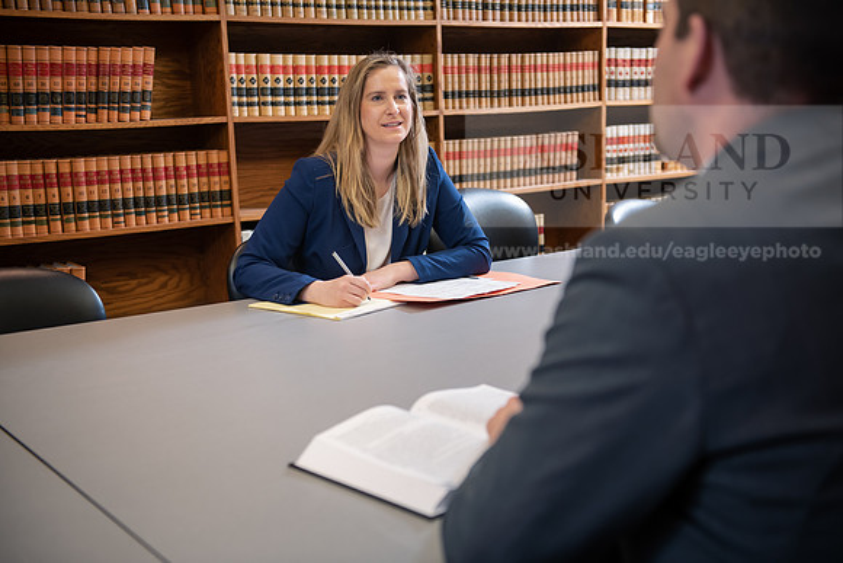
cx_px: 422
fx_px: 1054
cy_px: 282
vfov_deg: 29.9
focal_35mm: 45
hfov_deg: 43.6
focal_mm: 45
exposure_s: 1/125
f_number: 3.2
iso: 800
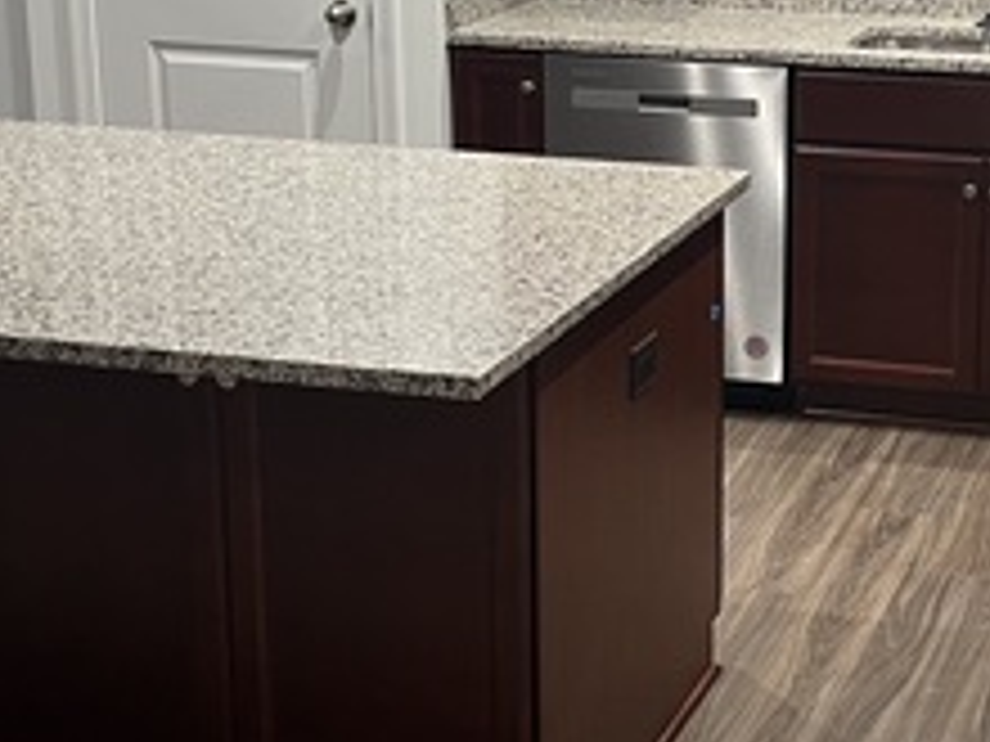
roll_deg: -0.4
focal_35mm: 79
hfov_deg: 24.4
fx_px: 2259
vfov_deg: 18.7
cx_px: 772
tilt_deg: -15.9
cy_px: 328
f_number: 1.5
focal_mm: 5.7
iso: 200
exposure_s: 1/60
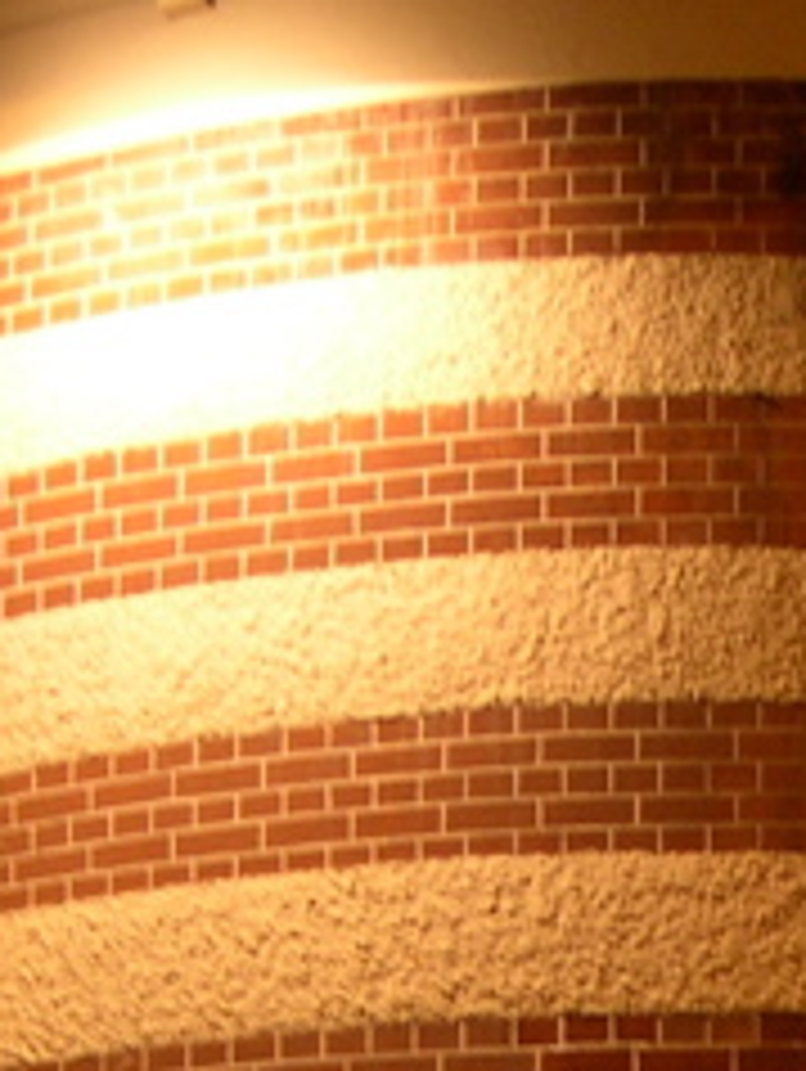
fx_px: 4215
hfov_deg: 10.7
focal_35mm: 136
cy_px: 1622
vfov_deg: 13.6
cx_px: 1065
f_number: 2.8
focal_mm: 8
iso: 100
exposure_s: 1/5.7
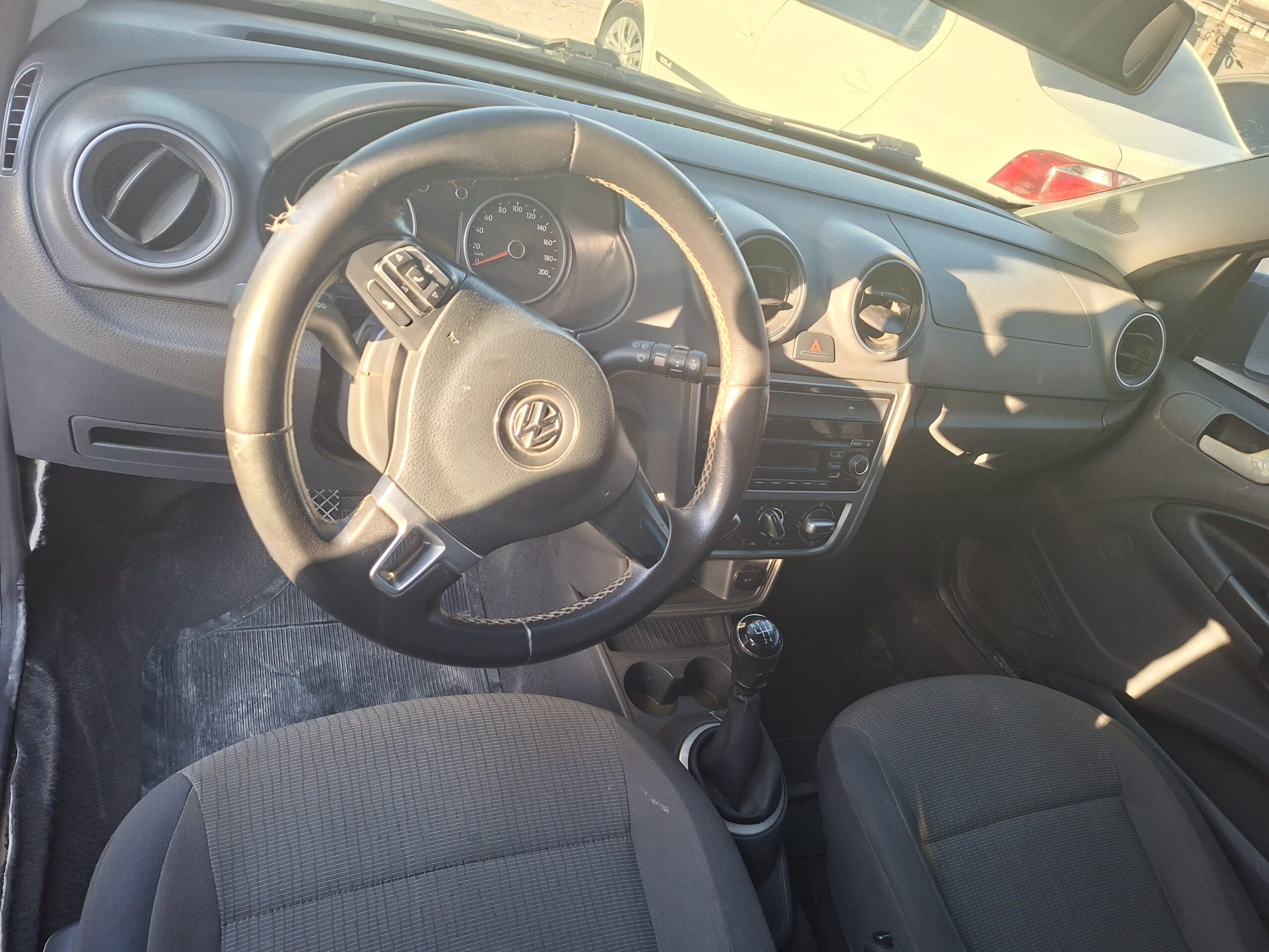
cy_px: 476
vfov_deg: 58.9
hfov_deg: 73.9
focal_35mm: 23
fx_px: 843
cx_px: 634
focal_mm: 5.54
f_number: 1.8
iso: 320
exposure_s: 1/120
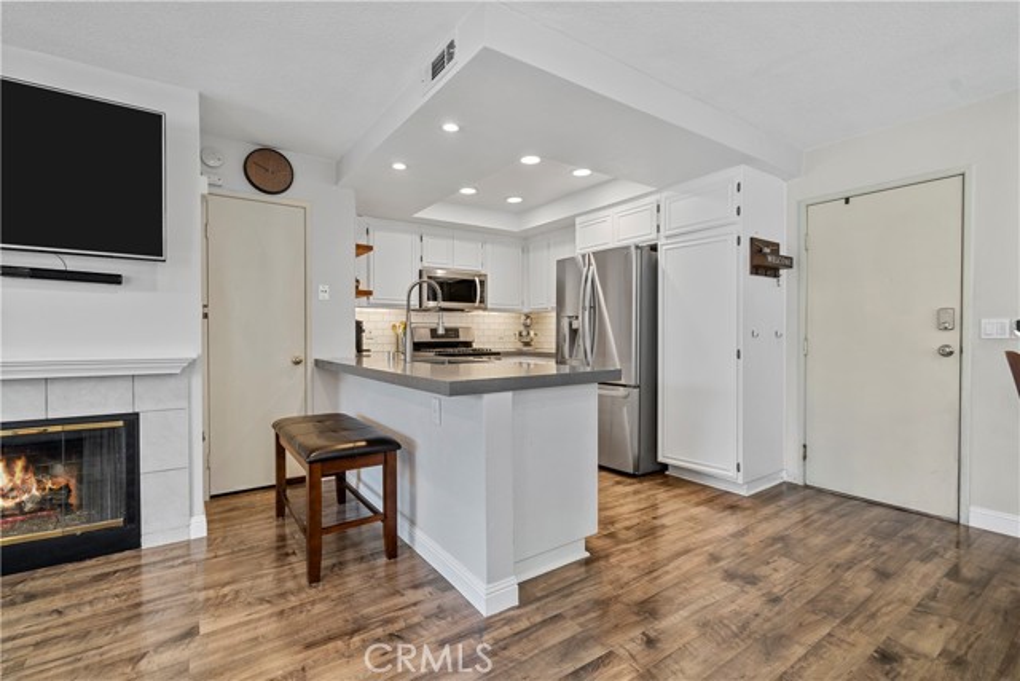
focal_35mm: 16
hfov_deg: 96.7
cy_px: 340
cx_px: 510
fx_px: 453
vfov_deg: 73.8
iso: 250
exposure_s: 1/13
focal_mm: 16
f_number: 6.3
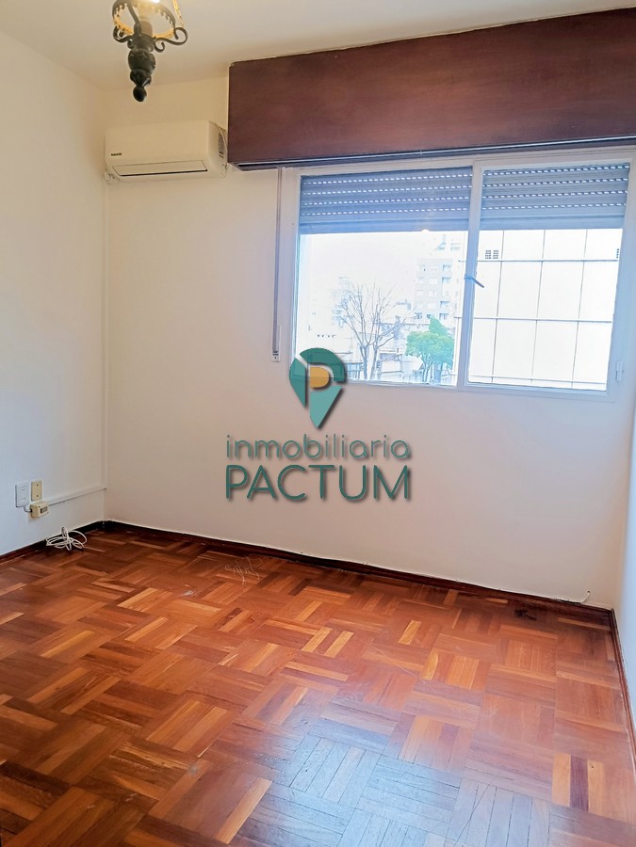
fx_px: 588
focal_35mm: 24
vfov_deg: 71.6
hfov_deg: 56.8
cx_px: 318
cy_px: 424
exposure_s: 1/50.1
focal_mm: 5.59
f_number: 1.88
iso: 316
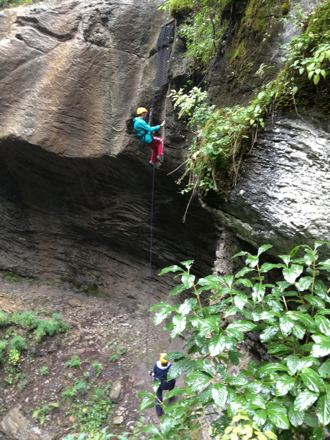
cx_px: 165
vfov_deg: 52.6
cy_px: 220
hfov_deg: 40.7
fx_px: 445
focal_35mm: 35
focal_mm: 4.28
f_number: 2.4
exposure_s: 1/20
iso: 125
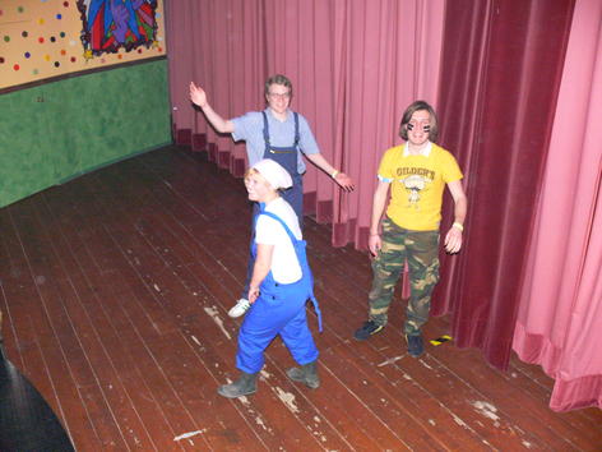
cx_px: 301
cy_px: 226
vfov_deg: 40.7
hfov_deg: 52.6
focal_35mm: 35
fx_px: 609
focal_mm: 7.4
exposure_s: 1/30
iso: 400
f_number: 2.8
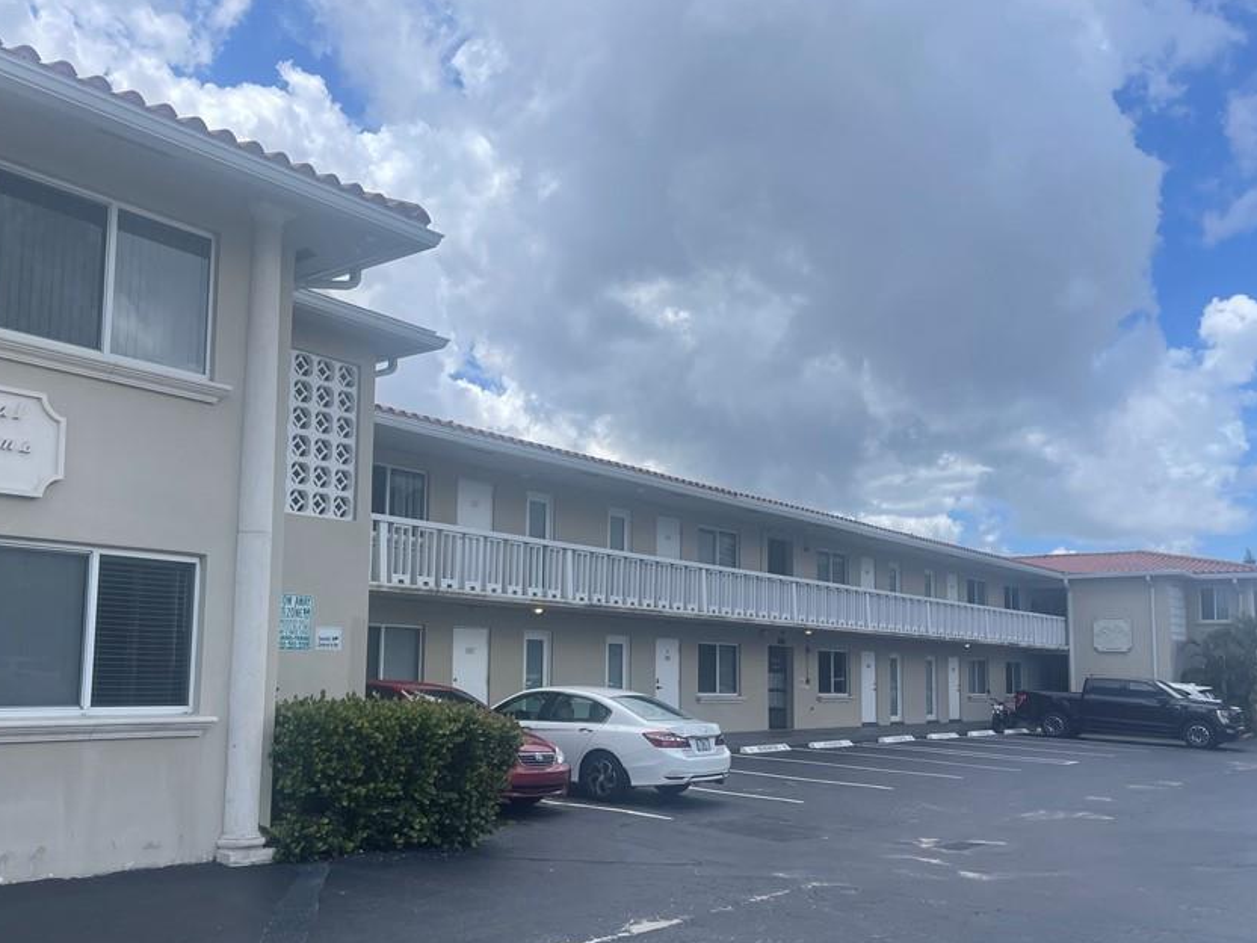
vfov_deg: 44.0
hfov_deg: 56.6
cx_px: 538
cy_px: 547
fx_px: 1162
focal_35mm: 32
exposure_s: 1/3663
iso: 32
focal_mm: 5.1
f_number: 1.6
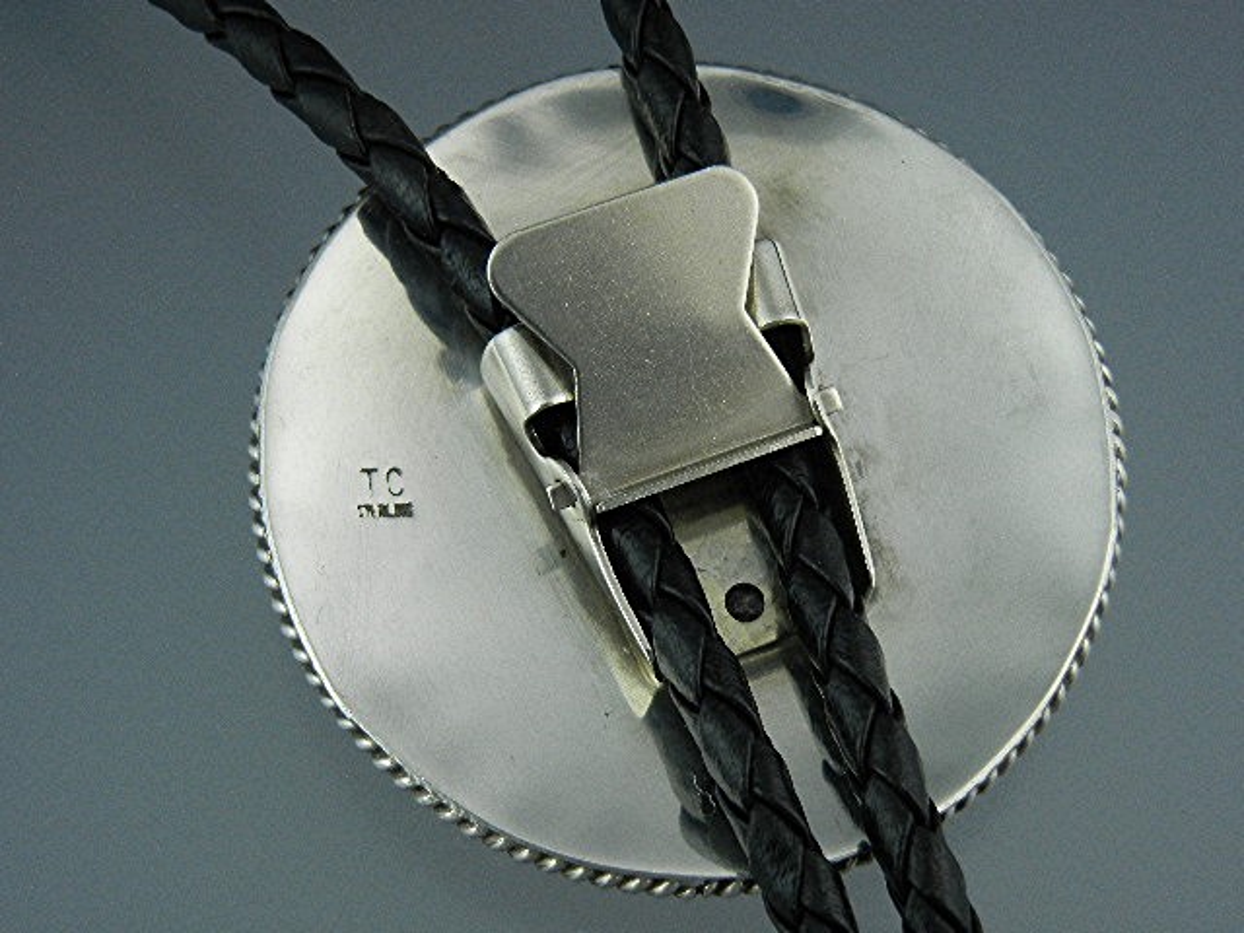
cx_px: 622
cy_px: 466
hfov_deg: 25.3
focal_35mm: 77
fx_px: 2767
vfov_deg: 19.1
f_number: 4.3
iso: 400
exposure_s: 1/39.7
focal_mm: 13.9
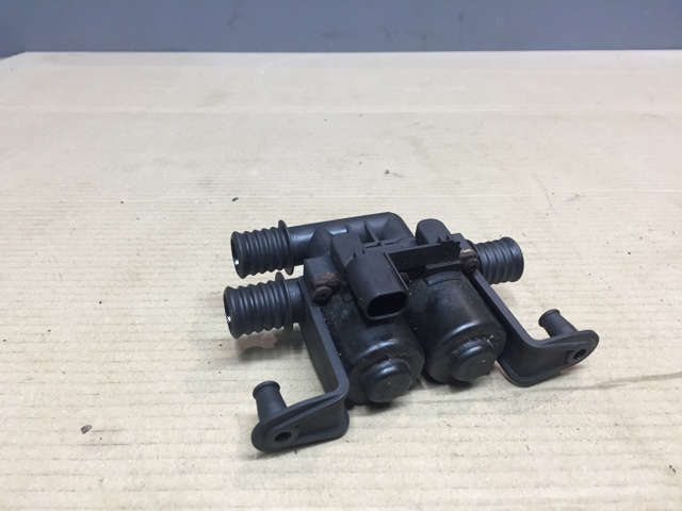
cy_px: 256
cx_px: 341
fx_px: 571
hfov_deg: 61.7
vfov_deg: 48.2
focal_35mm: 29
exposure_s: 1/33
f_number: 2.2
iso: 64
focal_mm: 4.15
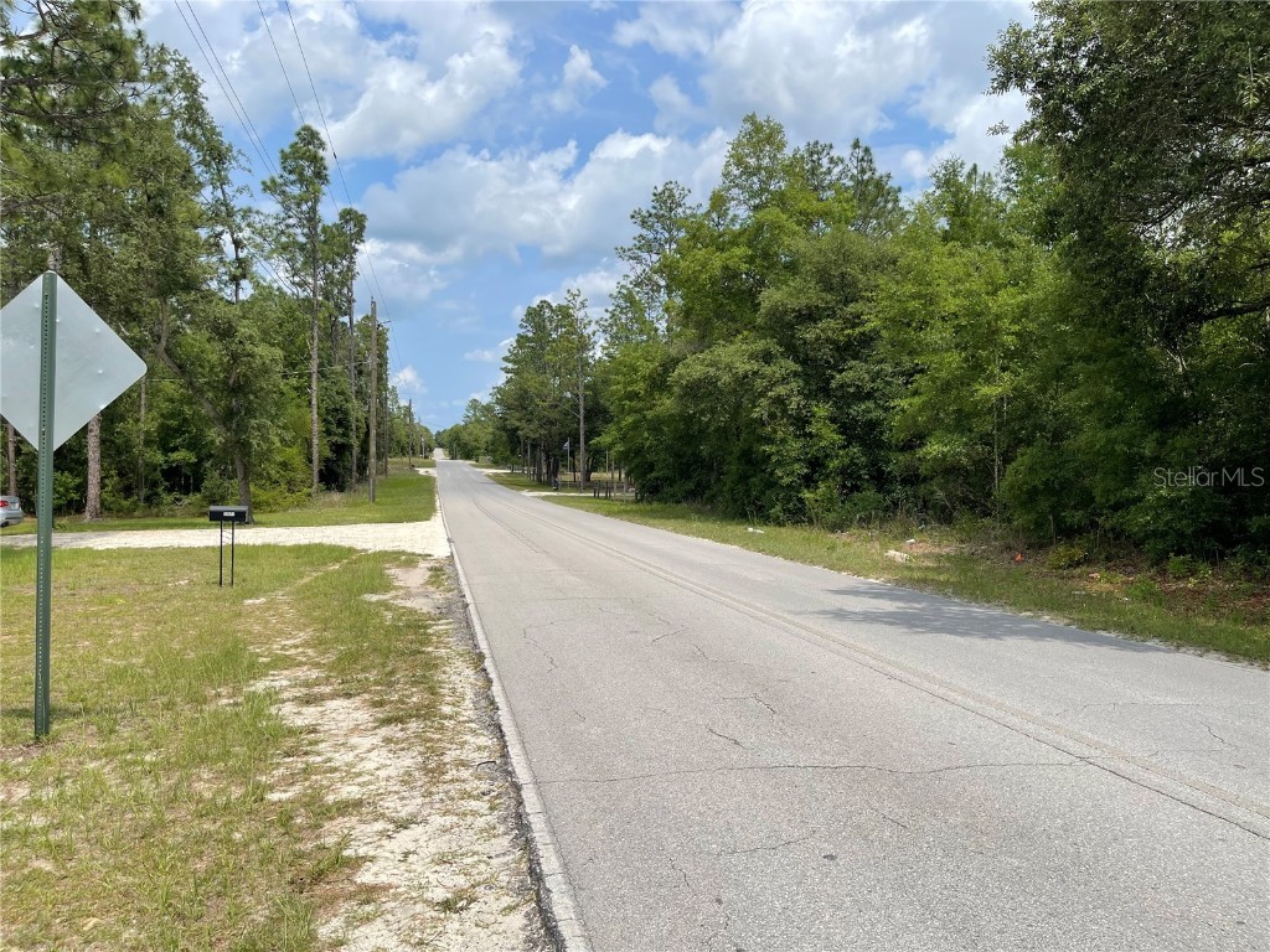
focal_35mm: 25
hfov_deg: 69.4
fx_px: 917
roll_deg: -1.0
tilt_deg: -2.0
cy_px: 476
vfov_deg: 54.9
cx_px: 635
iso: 32
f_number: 1.6
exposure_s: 1/4902
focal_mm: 5.1
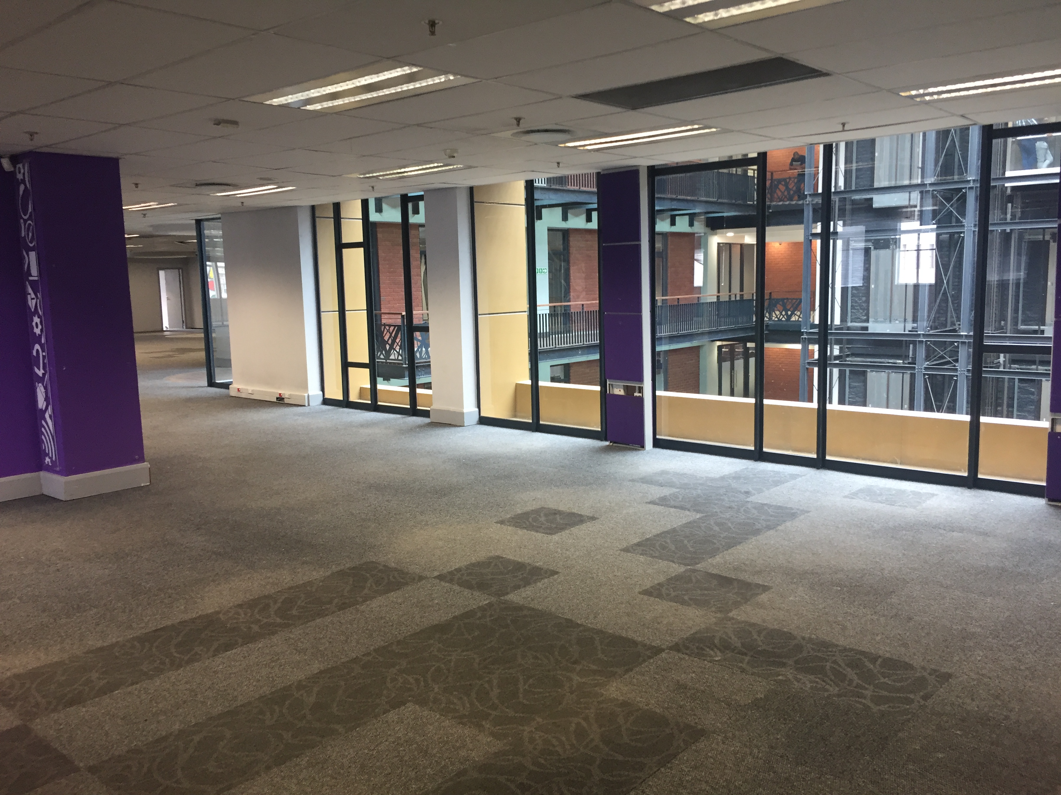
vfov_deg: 48.2
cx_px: 530
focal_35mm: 29
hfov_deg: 61.7
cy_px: 398
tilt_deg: -8.1
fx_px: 889
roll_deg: +0.5
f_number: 2.2
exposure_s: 1/33
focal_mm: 4.15
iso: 100
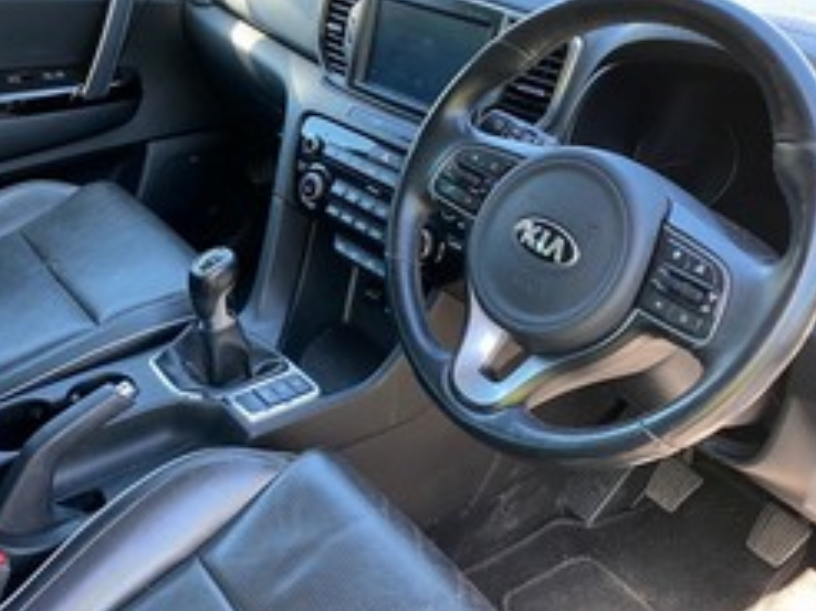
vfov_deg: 38.5
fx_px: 871
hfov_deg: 49.9
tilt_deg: -30.5
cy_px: 262
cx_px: 328
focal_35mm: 37
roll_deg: -0.1
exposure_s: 1/96
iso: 125
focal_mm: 4.25
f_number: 1.8
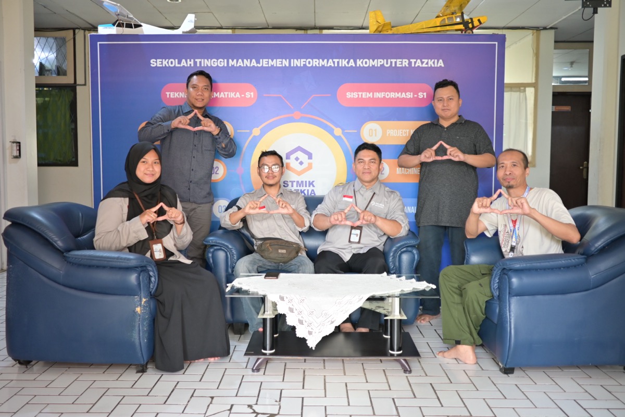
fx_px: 625
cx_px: 312
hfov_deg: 53.1
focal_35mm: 36
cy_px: 208
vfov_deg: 36.9
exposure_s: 1/60
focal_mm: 24
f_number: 1.7
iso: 500
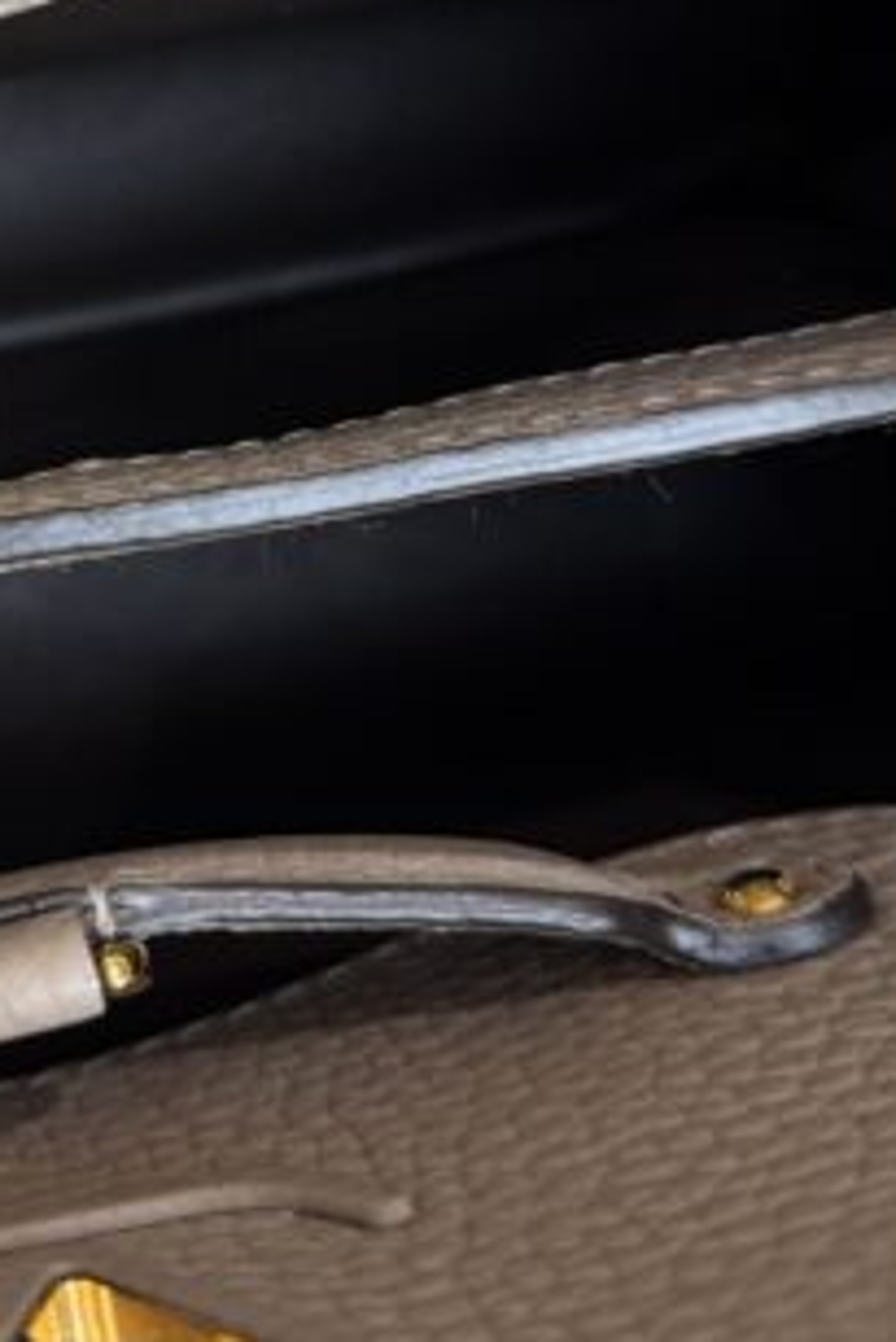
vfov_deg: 30.1
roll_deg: +4.7
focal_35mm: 65
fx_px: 2424
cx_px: -179
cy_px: 227
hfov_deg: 19.7
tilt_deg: -41.5
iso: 160
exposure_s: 1/120
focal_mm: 6.76
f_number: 1.78
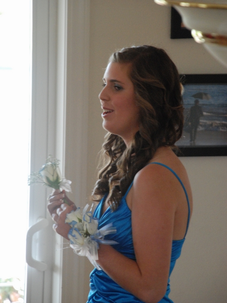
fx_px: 1779
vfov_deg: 9.7
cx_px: 114
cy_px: 155
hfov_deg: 7.3
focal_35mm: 204
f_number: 5.6
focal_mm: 125
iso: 1600
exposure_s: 1/125
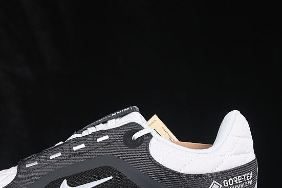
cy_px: 147
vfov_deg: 9.3
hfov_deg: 13.9
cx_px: 84
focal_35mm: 147
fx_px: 1151
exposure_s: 1/80
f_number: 7.1
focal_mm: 50
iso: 160
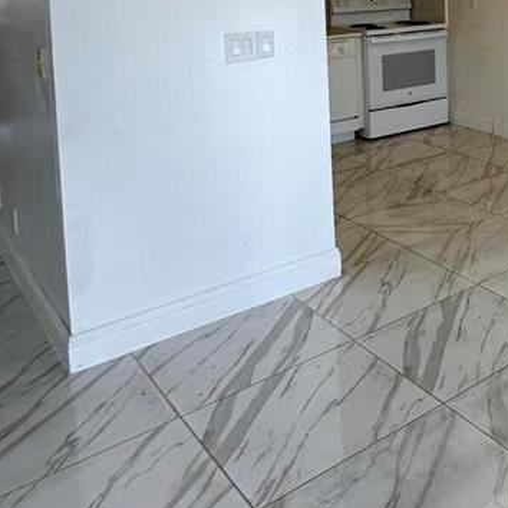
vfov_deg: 36.3
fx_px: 697
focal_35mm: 42
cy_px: 9
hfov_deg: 32.5
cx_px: 621
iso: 100
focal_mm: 2.22
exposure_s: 1/120
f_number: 2.2
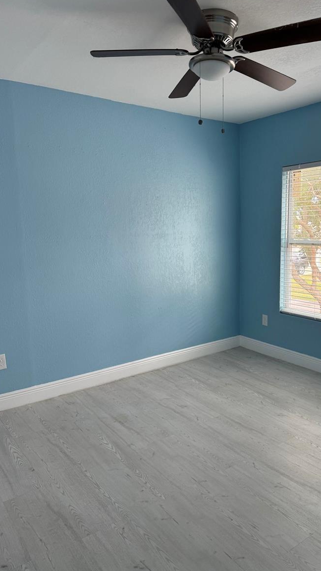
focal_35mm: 27
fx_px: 408
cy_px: 282
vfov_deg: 69.8
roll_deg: -0.9
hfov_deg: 42.6
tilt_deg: -9.0
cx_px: 202
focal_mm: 6.76
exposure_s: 1/72
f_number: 1.78
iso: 100
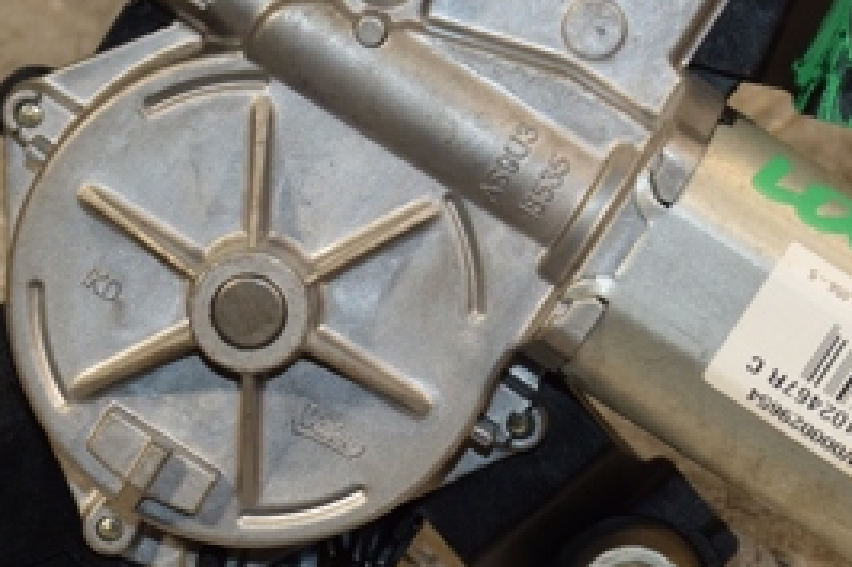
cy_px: 202
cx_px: 420
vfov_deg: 5.8
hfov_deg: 8.7
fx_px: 5629
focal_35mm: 238
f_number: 5.3
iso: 800
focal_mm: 66
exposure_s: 1/160
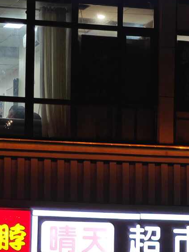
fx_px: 1682
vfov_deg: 8.6
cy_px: 147
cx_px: 93
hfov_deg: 6.4
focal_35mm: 231
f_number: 1.8
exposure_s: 1/100
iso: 125
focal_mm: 12.28
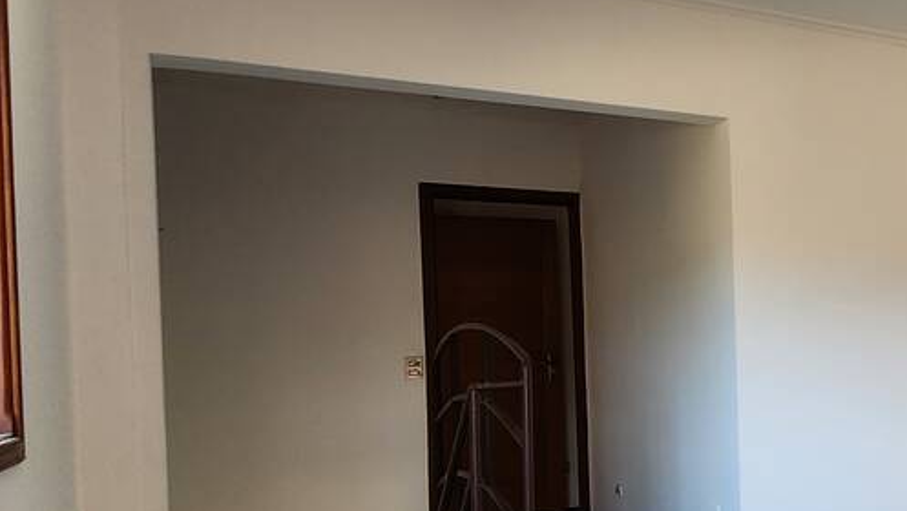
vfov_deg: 28.8
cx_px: 1299
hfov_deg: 31.1
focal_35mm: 41
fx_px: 986
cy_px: 352
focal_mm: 2.2
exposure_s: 1/120
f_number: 2.2
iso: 100
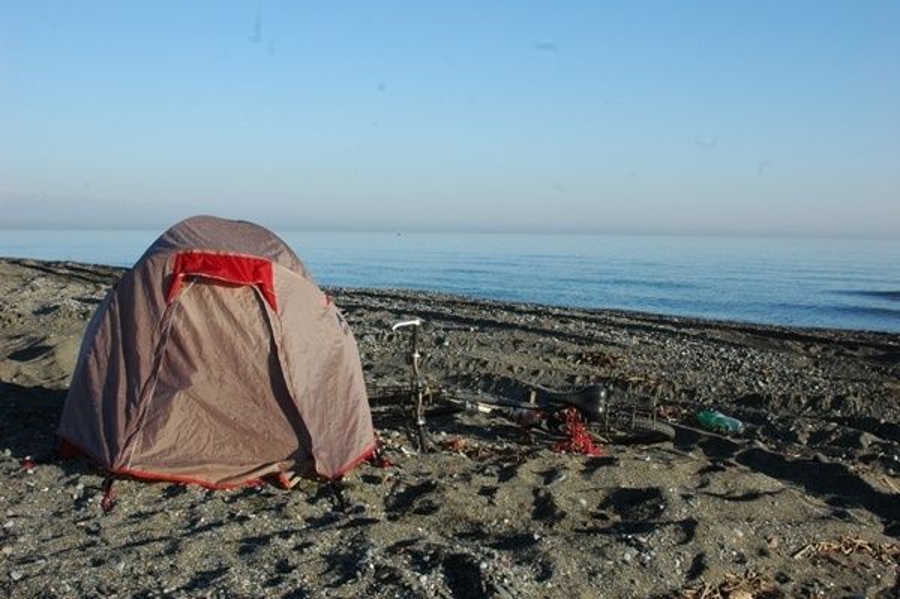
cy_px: 300
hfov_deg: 46.4
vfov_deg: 31.8
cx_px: 450
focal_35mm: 42
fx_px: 1049
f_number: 10
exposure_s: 1/250
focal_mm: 28
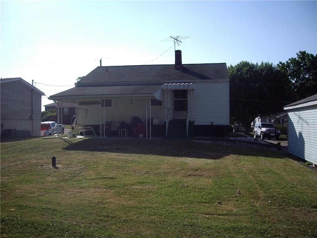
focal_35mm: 38
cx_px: 158
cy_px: 119
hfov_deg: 49.0
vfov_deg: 37.7
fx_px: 348
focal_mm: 6.2
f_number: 4.3
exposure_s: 1/800
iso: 64
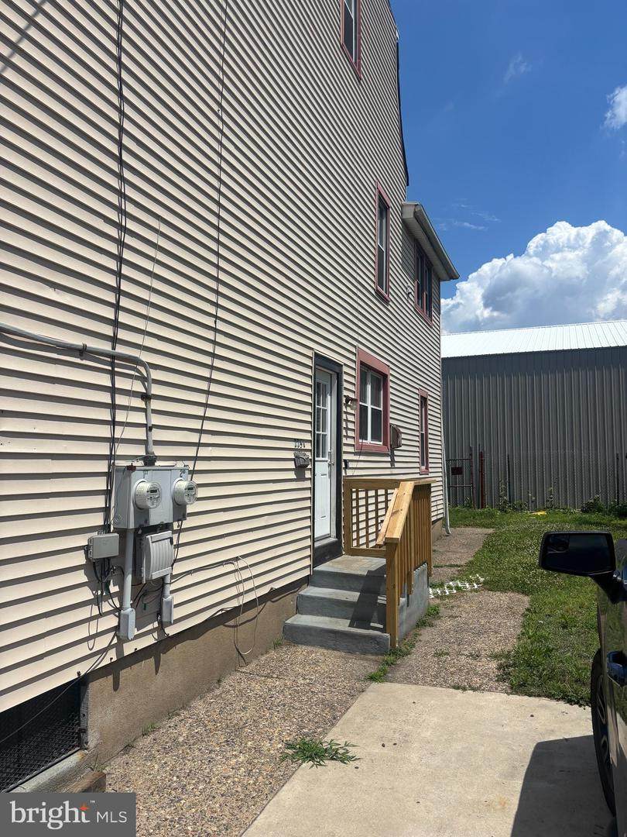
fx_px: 628
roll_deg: +0.1
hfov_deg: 53.1
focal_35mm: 26
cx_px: 314
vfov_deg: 67.3
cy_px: 418
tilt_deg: +4.7
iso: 50
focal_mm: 5.96
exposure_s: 1/7194
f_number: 1.6
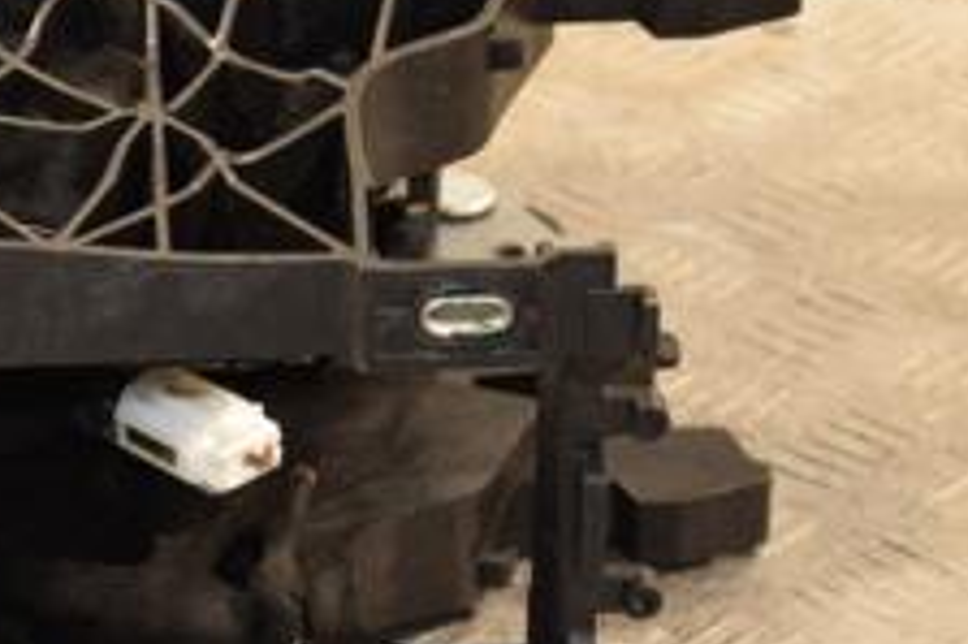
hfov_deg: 10.2
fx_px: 5401
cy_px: 246
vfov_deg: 6.8
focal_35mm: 201
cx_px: 121
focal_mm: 50
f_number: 5
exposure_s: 1/100
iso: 800
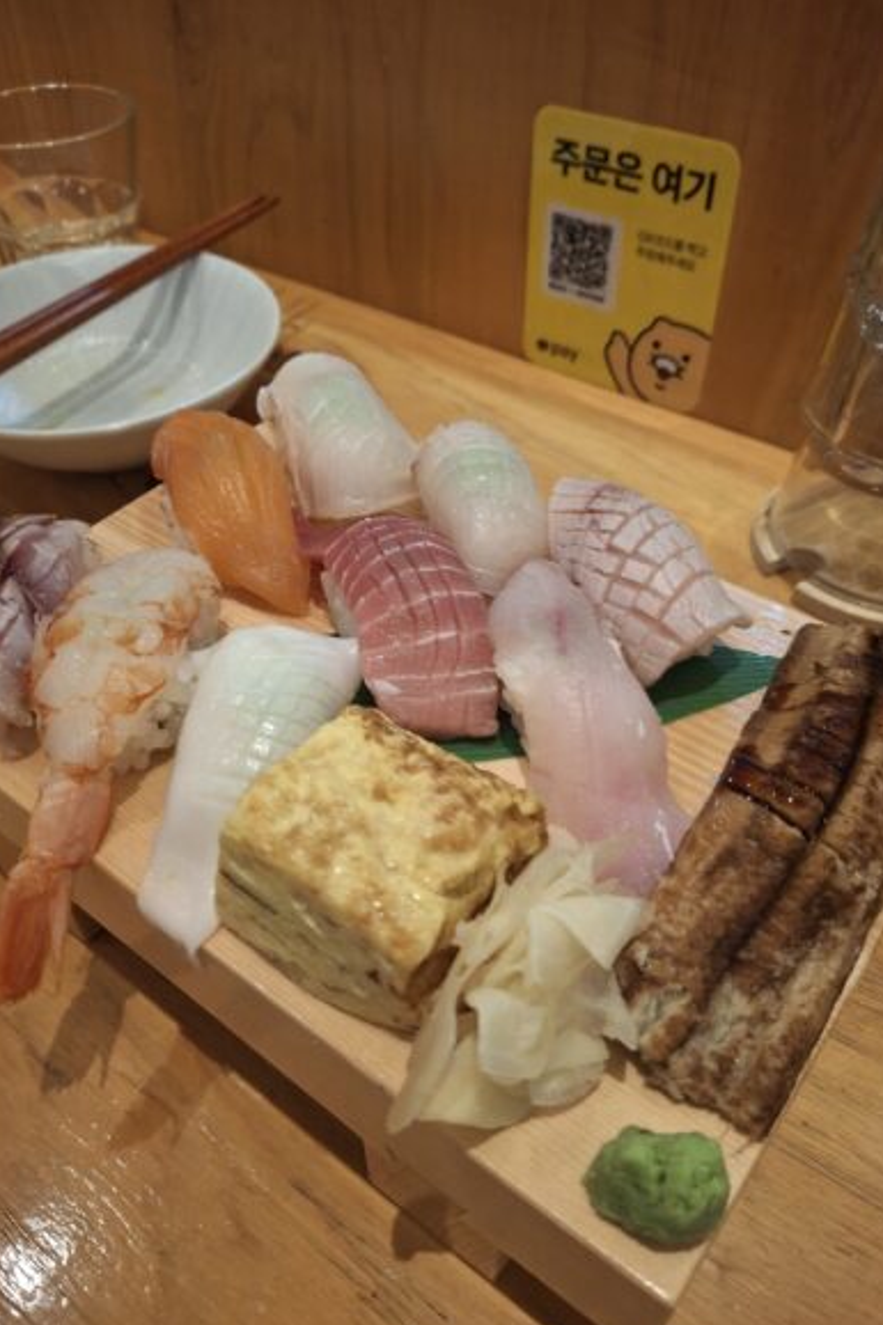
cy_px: 683
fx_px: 994
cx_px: 422
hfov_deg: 47.9
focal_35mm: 27
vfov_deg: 67.4
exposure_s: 1/40
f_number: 1.8
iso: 200
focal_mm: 4.69
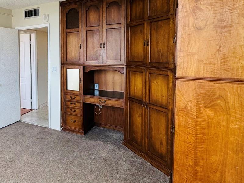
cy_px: 64
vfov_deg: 49.1
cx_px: 20
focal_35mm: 28
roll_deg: +0.9
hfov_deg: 54.3
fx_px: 197
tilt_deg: -2.7
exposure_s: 1/120
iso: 50
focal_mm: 2.22
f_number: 2.2
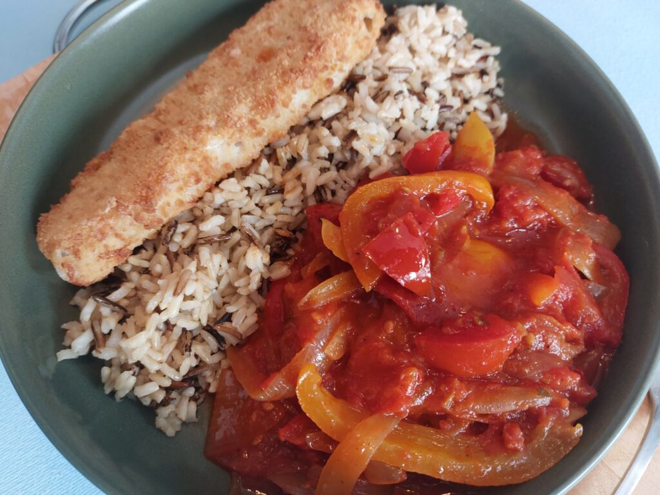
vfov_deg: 54.9
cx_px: 330
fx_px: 477
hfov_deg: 69.4
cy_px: 248
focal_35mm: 25
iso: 400
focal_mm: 5.23
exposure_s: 1/50
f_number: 1.8
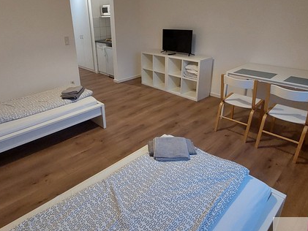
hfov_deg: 76.0
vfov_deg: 60.7
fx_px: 196
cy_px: 94
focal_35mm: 22
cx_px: 133
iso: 400
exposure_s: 1/33
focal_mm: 1.74
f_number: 2.2
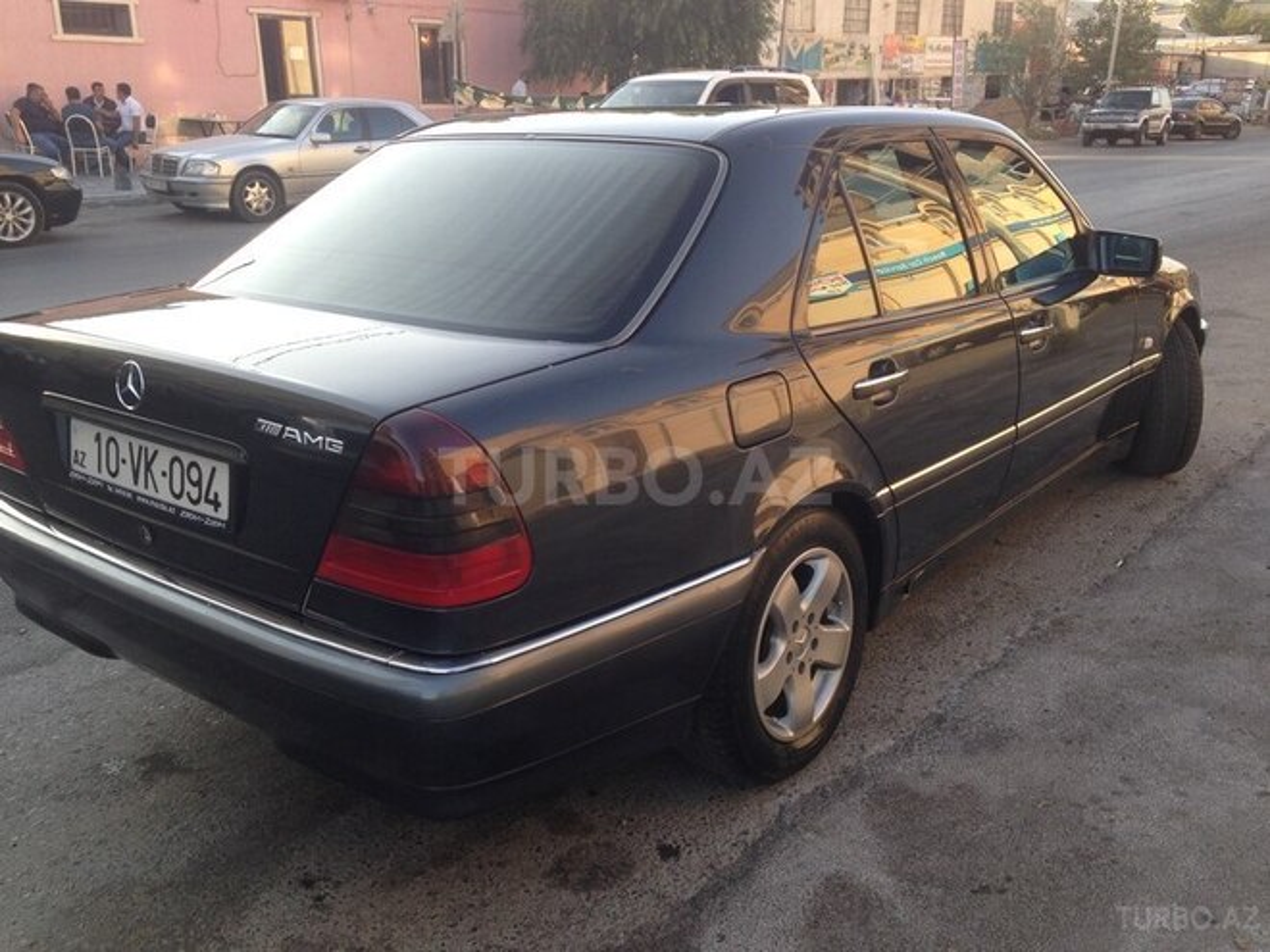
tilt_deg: -17.9
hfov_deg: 55.4
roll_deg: +1.4
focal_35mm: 33
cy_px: 476
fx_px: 1211
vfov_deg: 42.9
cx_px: 635
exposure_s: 1/150
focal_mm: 4.12
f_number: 2.4
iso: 50
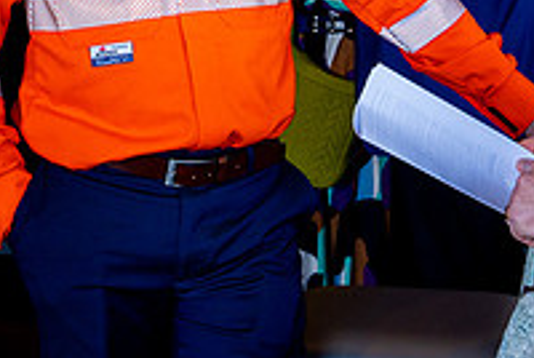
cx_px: 312
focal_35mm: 142
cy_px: -84
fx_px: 2109
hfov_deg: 14.4
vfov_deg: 9.5
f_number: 5
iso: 1250
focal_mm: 49
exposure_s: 1/160
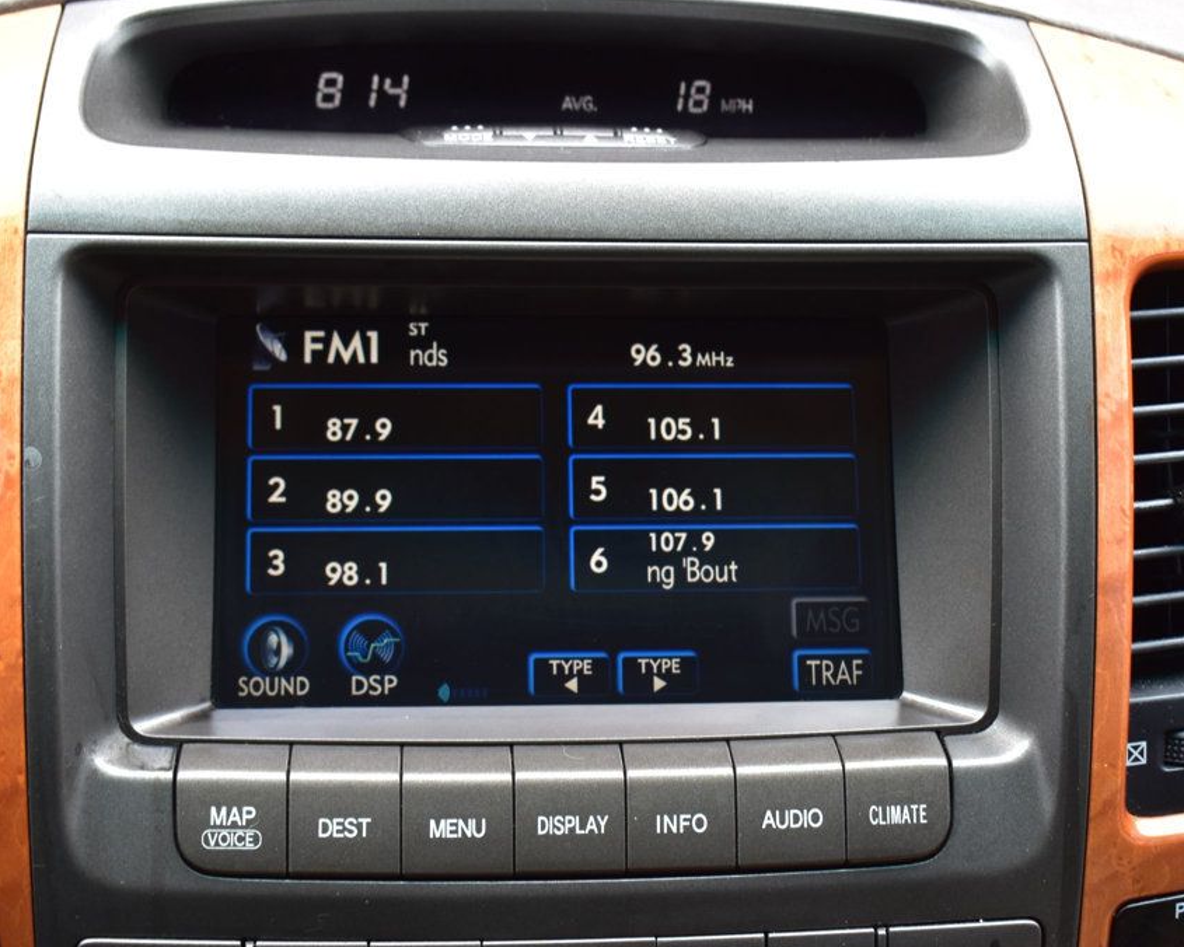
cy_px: 472
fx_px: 2032
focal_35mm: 58
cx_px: 625
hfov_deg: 32.5
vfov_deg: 26.2
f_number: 7.1
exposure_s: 1/30
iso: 400
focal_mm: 34
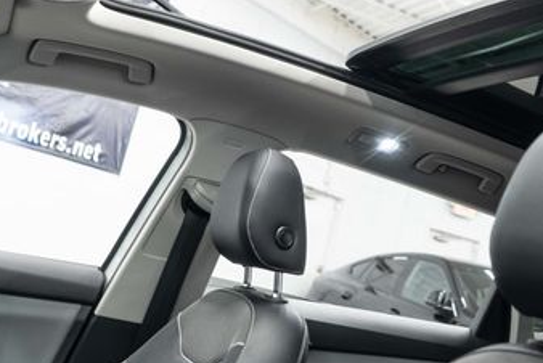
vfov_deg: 25.5
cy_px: 133
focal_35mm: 53
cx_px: 349
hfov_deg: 37.2
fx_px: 800
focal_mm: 28
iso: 1000
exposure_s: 1/40
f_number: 3.5
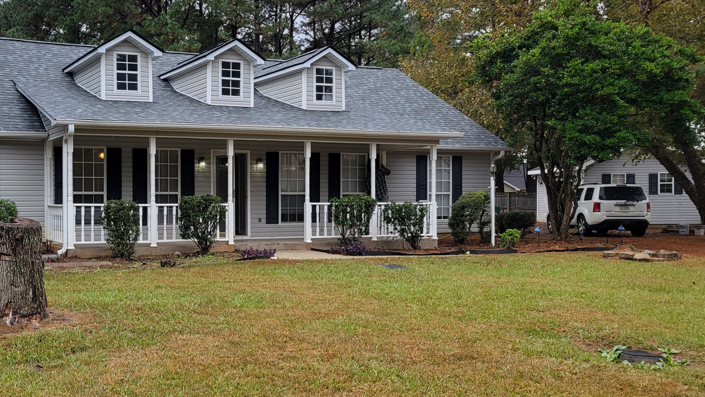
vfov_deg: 28.4
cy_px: 199
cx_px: 198
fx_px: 785
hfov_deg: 47.0
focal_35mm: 42
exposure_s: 1/709
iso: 40
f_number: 1.8
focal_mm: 5.4
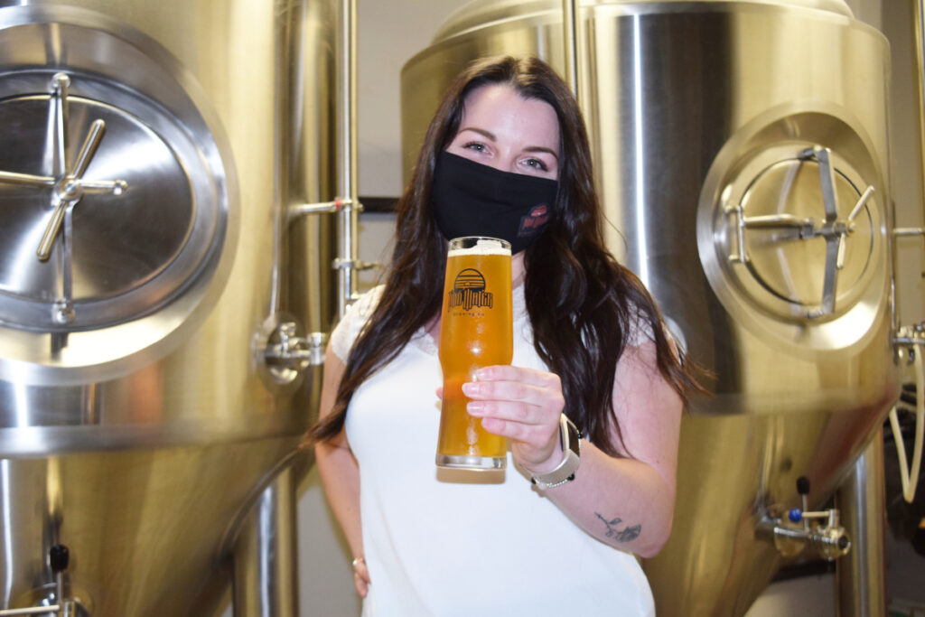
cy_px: 308
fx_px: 1118
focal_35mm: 44
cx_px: 462
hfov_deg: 45.0
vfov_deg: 30.9
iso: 800
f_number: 5
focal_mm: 29
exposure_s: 1/100
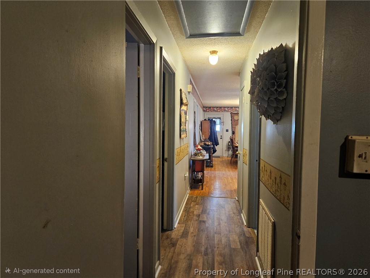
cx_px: 185
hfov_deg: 73.9
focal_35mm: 23
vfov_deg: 58.9
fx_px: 246
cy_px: 139
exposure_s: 1/60.2
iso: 640
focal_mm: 5.4
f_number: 1.8
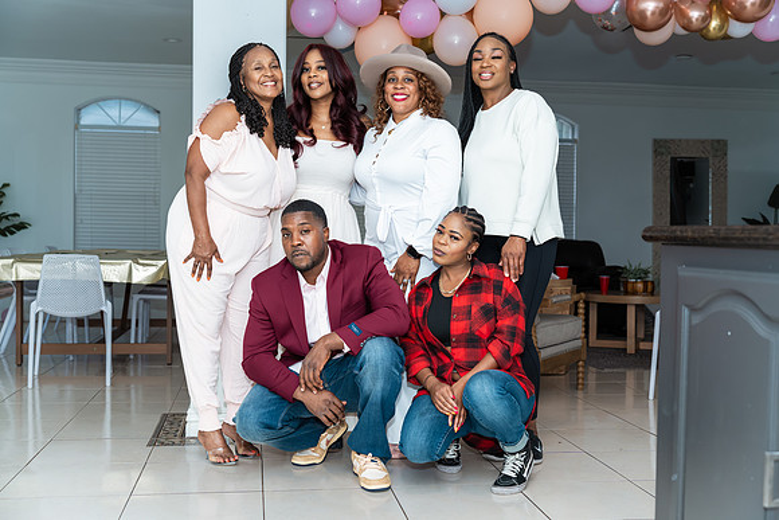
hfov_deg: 48.4
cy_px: 260
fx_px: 866
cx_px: 390
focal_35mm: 40
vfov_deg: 33.4
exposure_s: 1/250
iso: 800
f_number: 3.5
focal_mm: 40
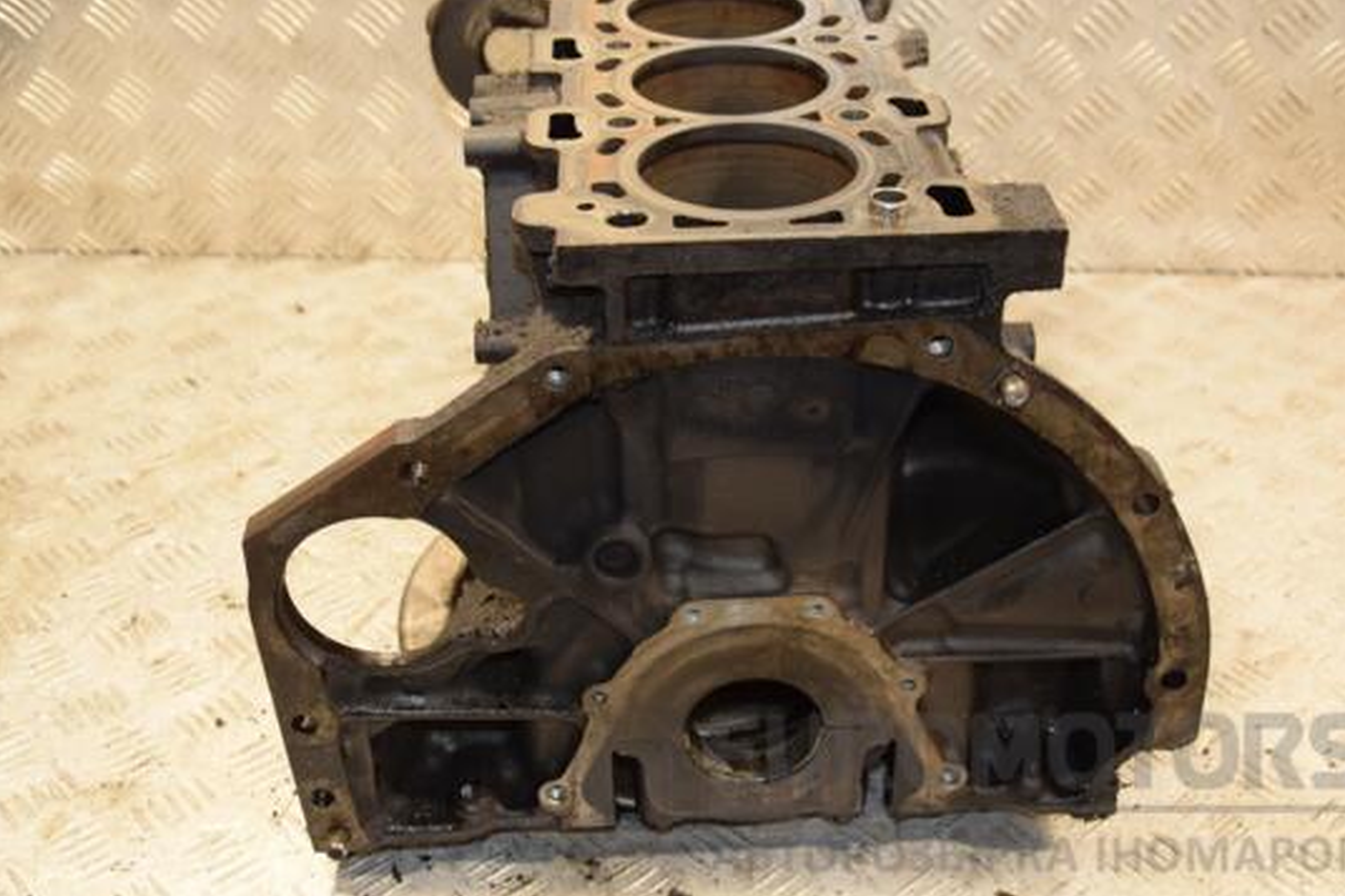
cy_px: 417
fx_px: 1755
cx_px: 662
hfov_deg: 41.9
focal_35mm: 47
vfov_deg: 28.6
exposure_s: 1/80
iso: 800
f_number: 5
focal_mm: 28
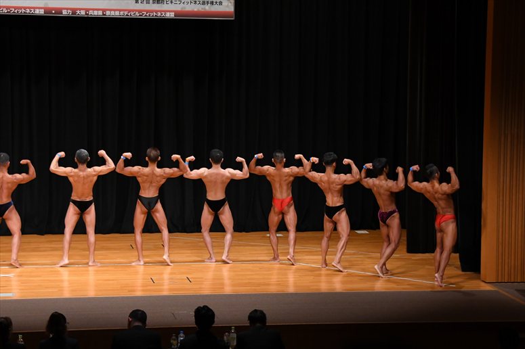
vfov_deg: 12.7
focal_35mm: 108
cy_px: 174
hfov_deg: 18.9
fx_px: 1574
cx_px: 262
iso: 3200
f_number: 5.6
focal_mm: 72
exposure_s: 1/400
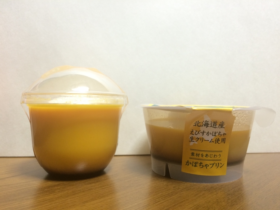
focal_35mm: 29
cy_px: 105
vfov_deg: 48.2
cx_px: 140
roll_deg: -1.2
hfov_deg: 61.7
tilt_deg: -1.0
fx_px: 235
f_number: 2.2
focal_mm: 4.15
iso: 160
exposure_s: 1/33
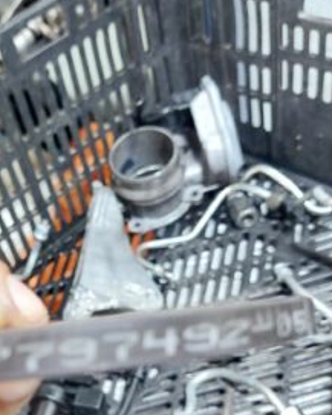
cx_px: 40
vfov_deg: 34.2
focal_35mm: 54
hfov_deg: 27.2
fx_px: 663
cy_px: 297
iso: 640
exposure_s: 1/25
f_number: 1.8
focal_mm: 5.23
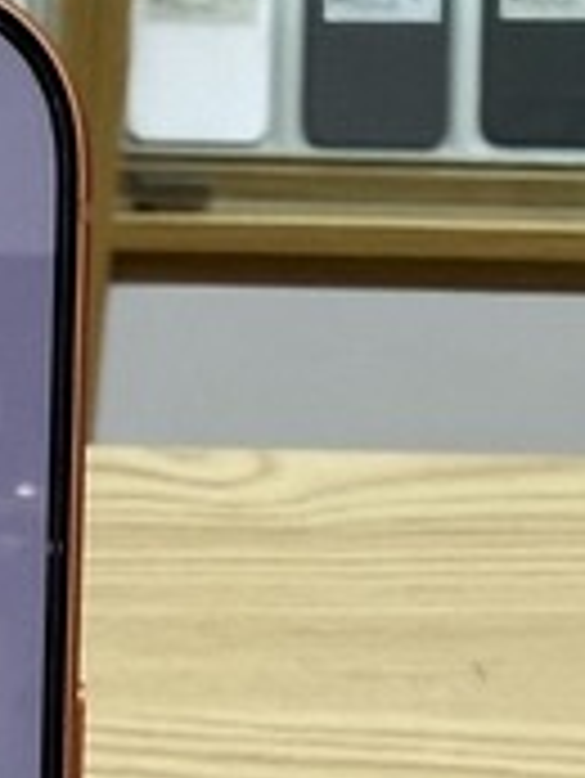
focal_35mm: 125
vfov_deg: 14.9
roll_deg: -2.1
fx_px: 2813
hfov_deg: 11.3
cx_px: -331
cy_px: 1061
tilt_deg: -29.7
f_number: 2.2
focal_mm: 2.22
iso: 80
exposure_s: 1/120
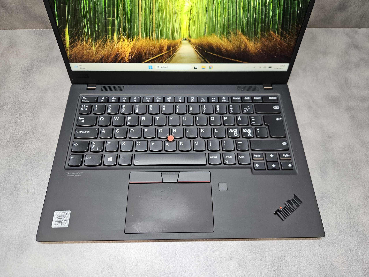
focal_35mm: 23
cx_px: 184
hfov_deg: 73.9
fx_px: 245
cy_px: 138
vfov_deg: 58.9
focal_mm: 5.4
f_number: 1.8
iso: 250
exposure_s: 1/143
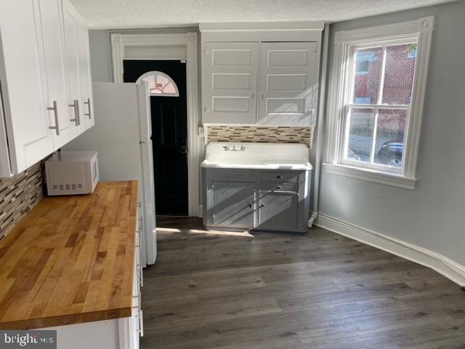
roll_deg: +0.4
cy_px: 174
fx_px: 349
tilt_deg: -12.5
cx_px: 232
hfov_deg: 67.3
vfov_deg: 53.1
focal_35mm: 26
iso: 32
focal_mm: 4.25
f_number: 1.8
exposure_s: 1/122
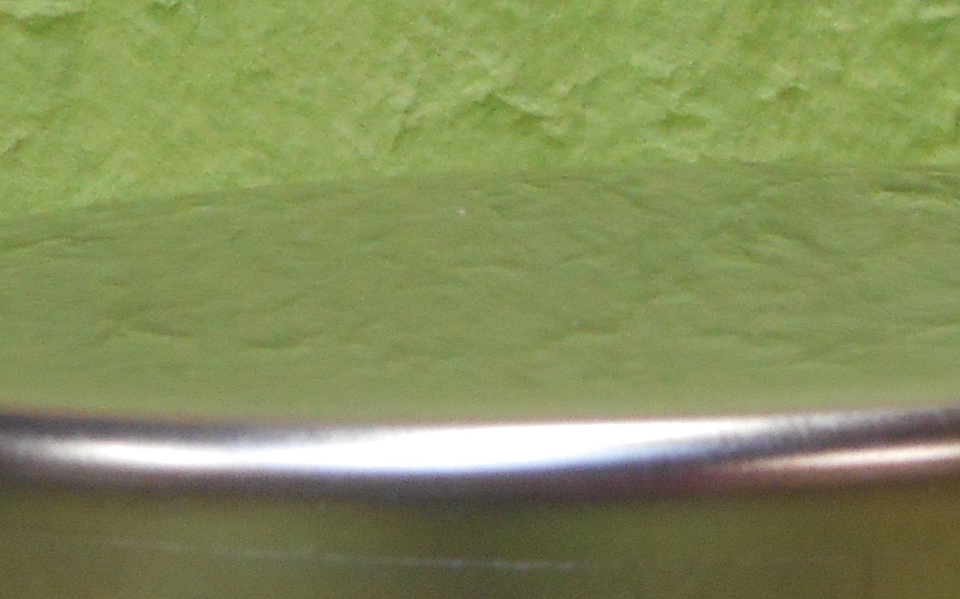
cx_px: 1412
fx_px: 4395
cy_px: 1436
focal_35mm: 168
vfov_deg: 7.3
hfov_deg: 11.9
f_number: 4.5
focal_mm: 6.9
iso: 160
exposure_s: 1/30
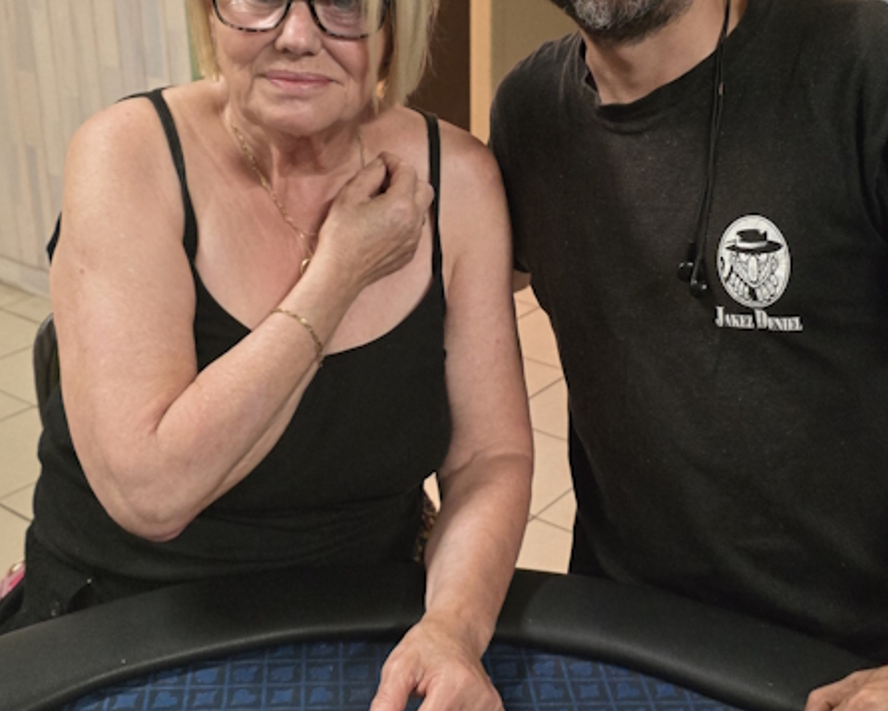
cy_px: 260
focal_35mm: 47
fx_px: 1235
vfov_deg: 31.9
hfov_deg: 39.5
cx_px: 482
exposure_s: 1/100
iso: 2000
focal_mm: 6.3
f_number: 1.7
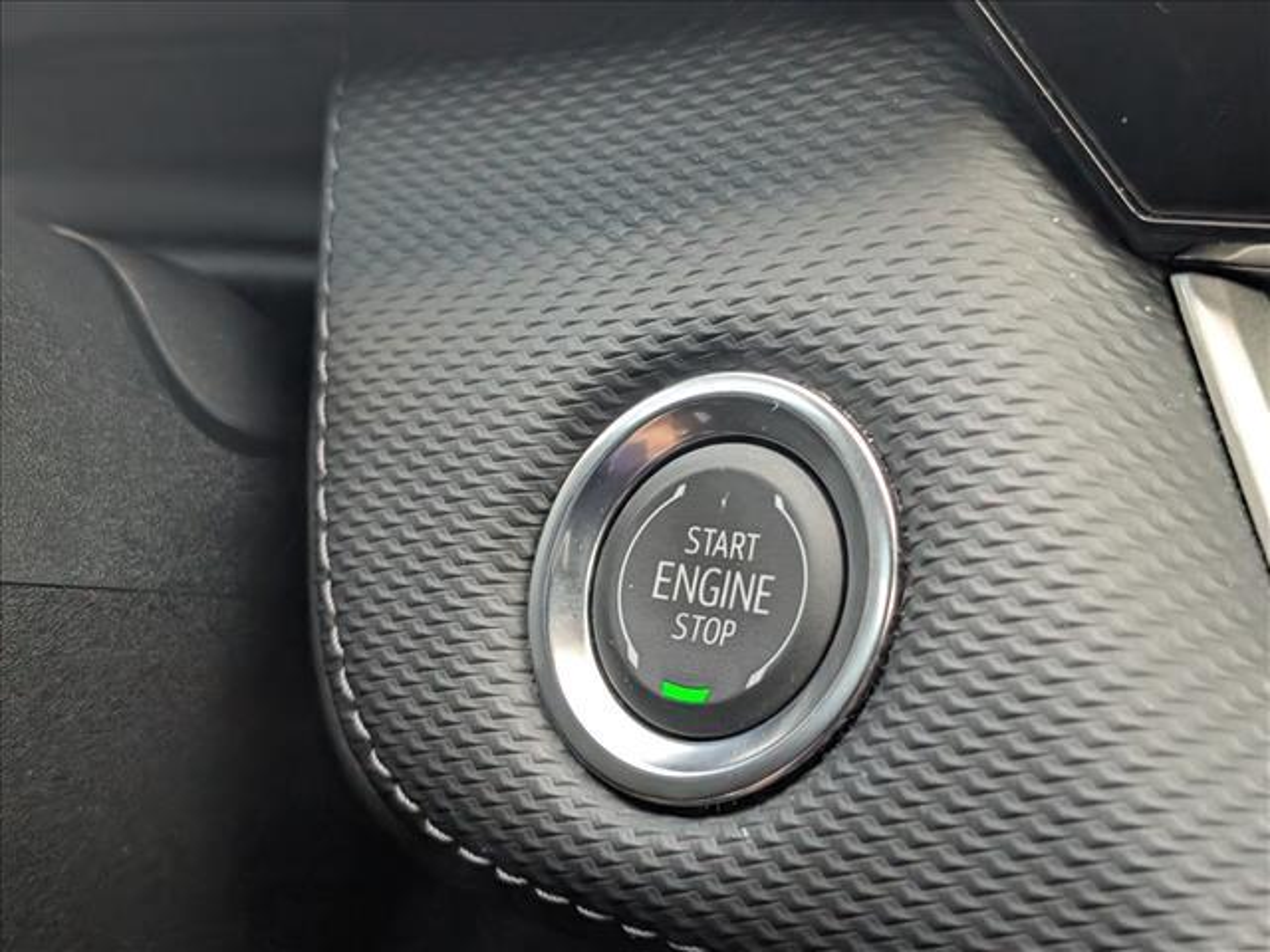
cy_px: 476
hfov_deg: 38.9
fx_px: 1798
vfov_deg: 29.7
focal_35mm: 49
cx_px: 635
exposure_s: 1/504
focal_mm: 6.9
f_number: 1.68
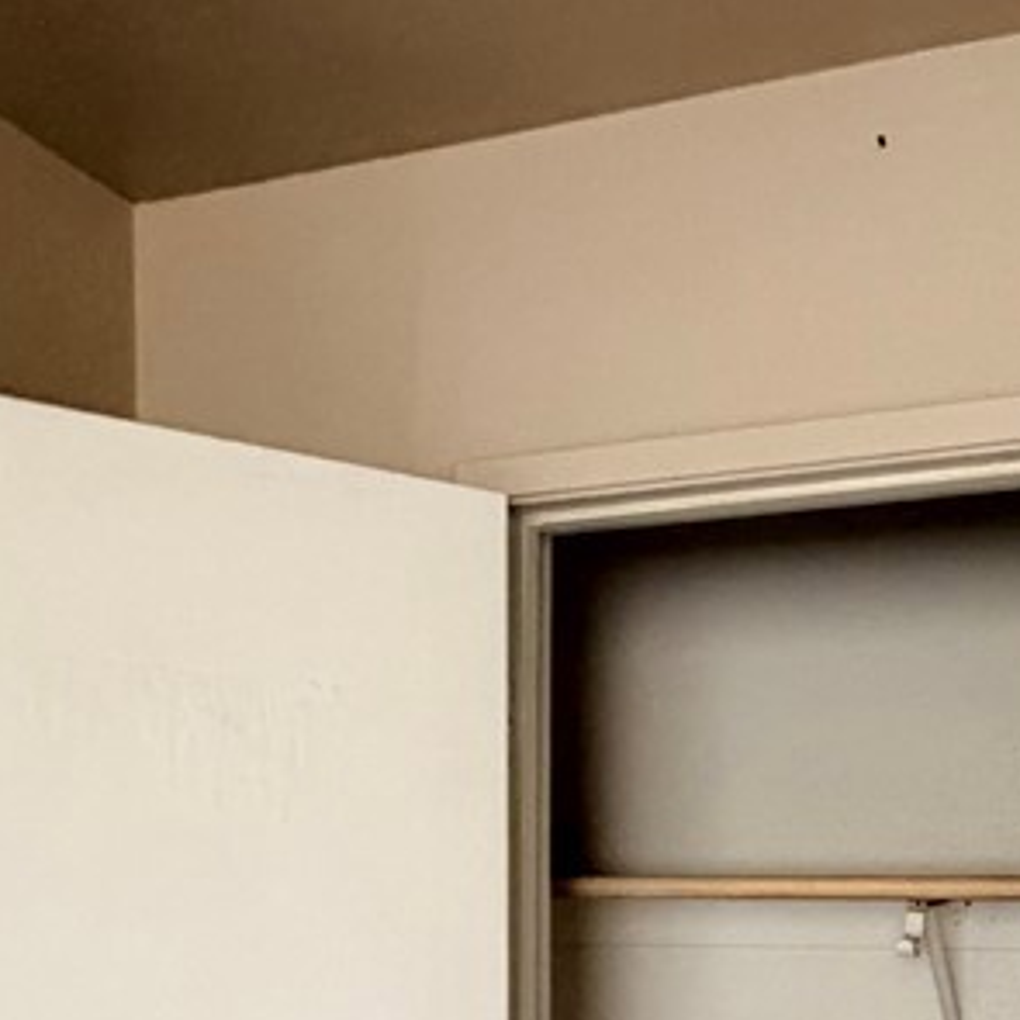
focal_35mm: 43
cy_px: 1044
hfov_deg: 38.0
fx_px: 1433
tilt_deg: -2.9
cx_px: 792
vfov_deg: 35.1
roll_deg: -1.3
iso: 640
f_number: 2.2
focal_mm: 2.22
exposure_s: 1/60
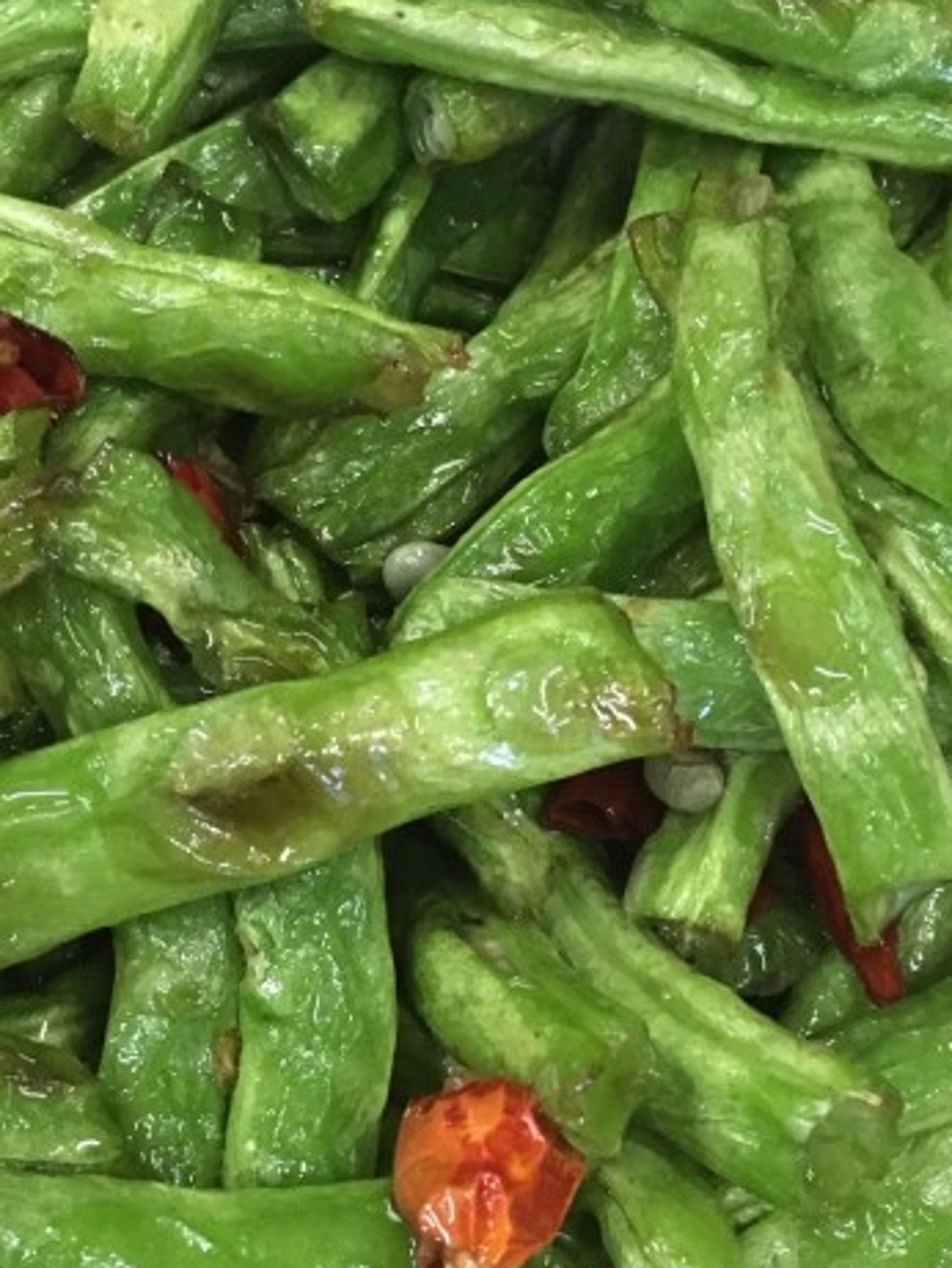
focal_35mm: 57
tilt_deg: -67.3
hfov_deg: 25.6
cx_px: 341
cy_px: 662
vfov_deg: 33.8
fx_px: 2089
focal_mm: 4.15
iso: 250
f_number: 2.2
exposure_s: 1/17
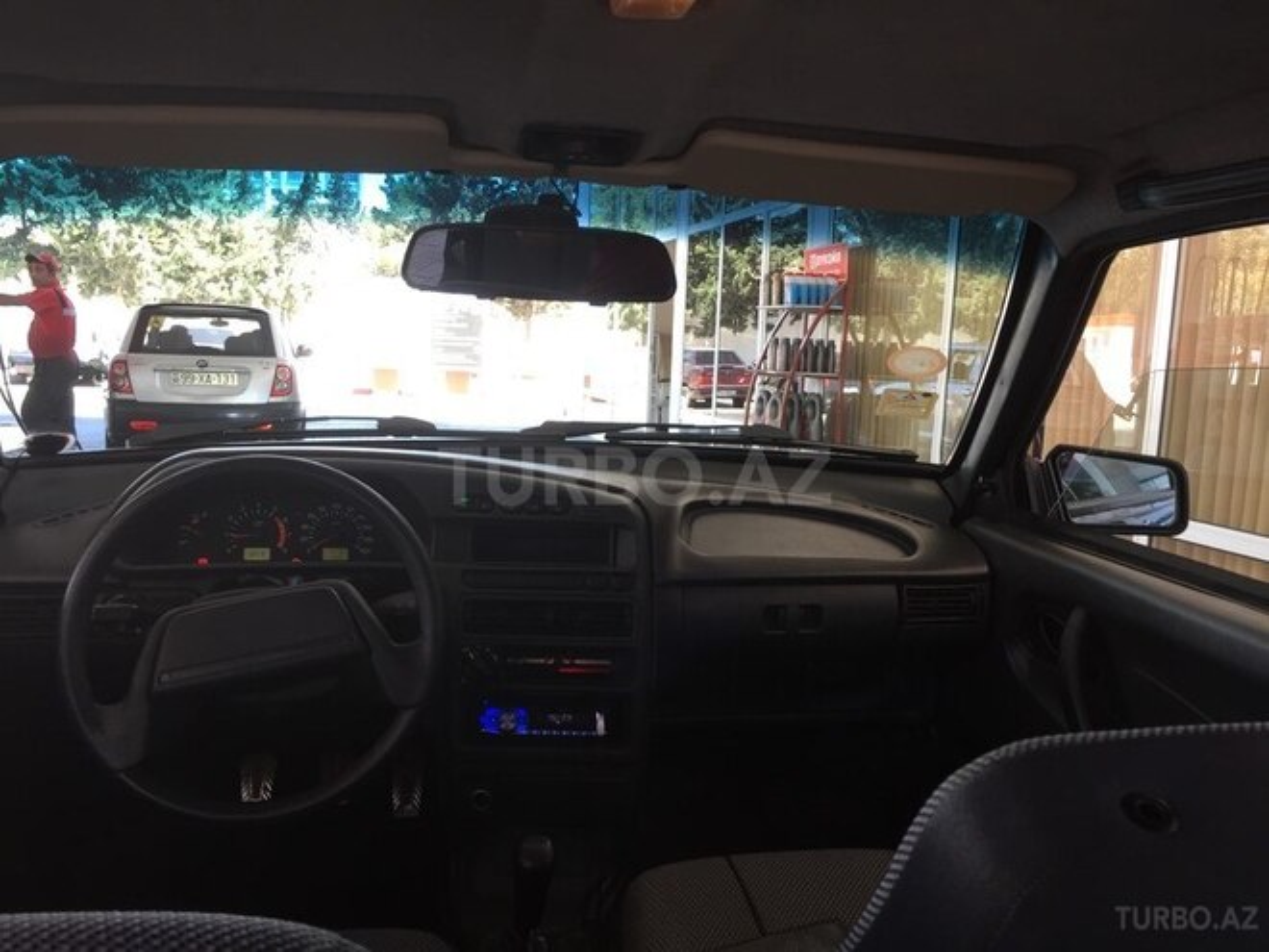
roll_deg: -2.9
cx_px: 634
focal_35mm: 29
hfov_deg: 61.7
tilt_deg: -6.3
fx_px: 1063
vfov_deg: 48.2
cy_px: 476
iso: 40
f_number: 2.2
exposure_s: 1/50
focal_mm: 4.15
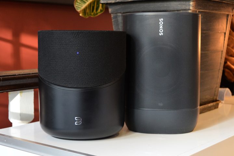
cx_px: 117
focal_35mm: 54
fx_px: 351
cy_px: 78
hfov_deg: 36.9
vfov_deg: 25.1
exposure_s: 1/15
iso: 1000
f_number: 4.8
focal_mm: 36
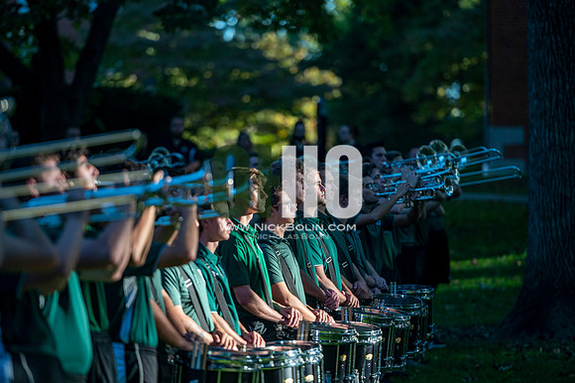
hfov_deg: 10.3
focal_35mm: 200
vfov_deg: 6.9
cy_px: 192
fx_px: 3193
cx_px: 288
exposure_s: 1/2500
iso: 800
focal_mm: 200
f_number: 2.8
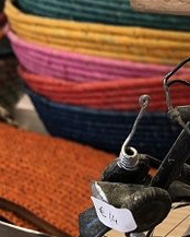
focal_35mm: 88
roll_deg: +2.6
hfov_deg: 16.9
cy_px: 191
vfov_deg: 21.4
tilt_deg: -27.2
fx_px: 618
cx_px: 217
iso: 25
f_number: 1.8
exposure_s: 1/33
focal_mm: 3.99
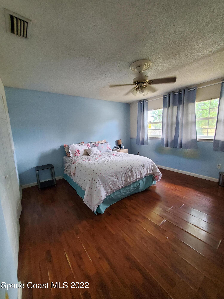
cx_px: 112
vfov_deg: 106.2
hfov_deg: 89.9
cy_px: 150
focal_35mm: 13
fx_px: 112
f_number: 2.2
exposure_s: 1/60
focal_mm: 1.8
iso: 640
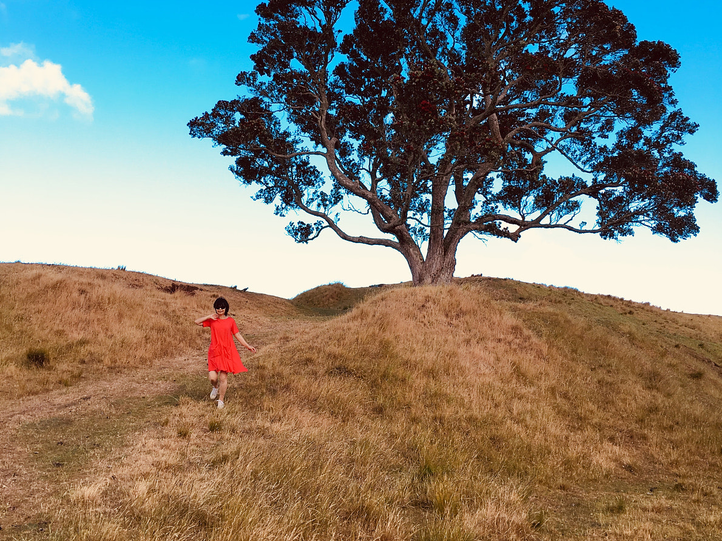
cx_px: 359
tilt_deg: +14.0
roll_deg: -1.2
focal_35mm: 39
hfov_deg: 47.9
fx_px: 813
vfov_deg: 36.7
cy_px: 216
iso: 25
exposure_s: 1/484
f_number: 2.2
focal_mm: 4.15
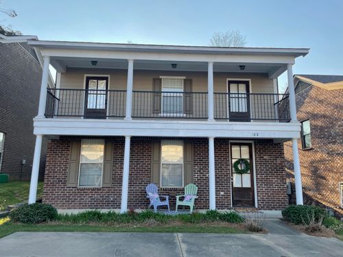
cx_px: 172
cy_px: 128
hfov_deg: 67.3
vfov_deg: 53.1
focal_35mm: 26
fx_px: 258
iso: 32
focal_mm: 4.2
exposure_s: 1/807
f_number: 1.6
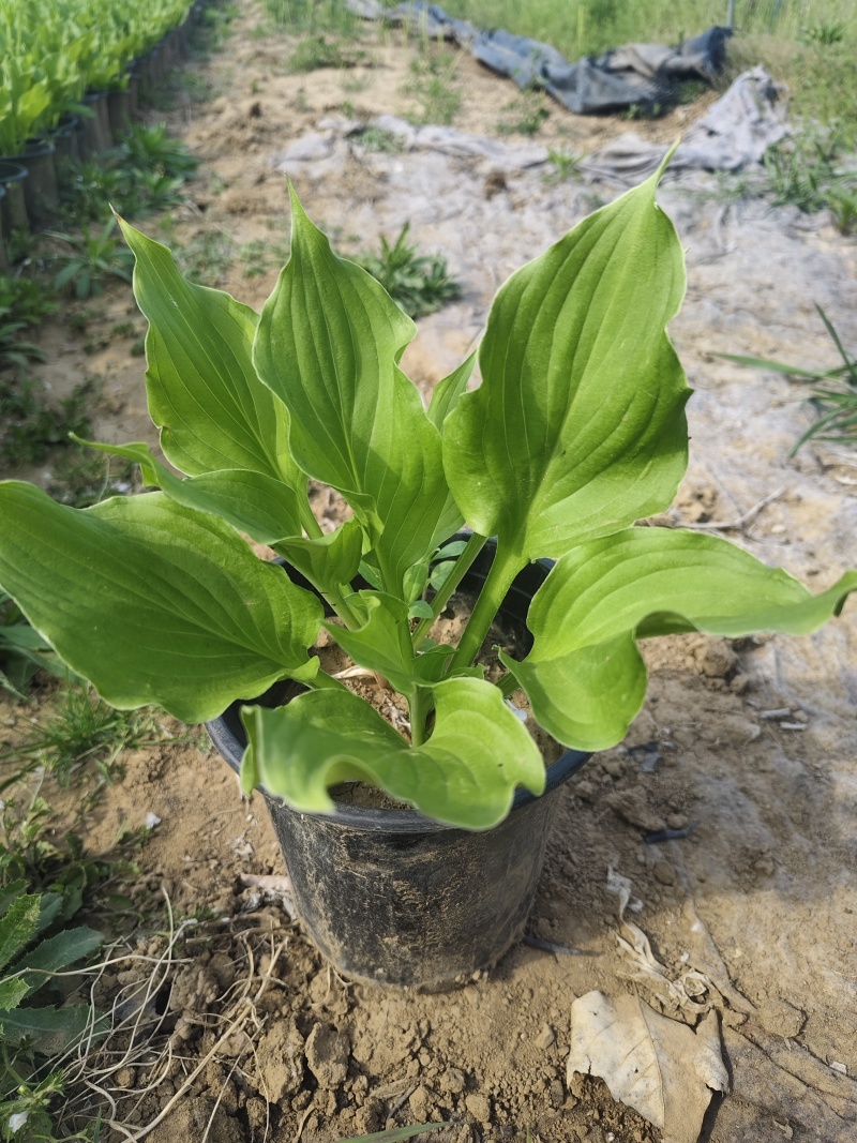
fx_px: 792
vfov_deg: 71.6
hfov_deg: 56.8
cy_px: 572
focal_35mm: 24
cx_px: 428
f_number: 1.88
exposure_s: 1/134
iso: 50
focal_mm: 5.56
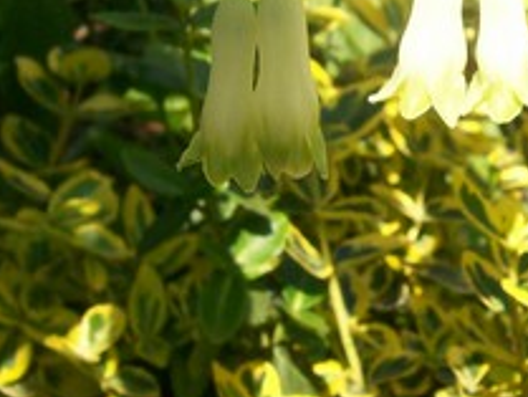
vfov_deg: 15.8
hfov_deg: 20.7
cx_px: 457
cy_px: 57
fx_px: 1419
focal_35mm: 93
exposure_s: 1/334
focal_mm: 6
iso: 80
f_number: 4.8
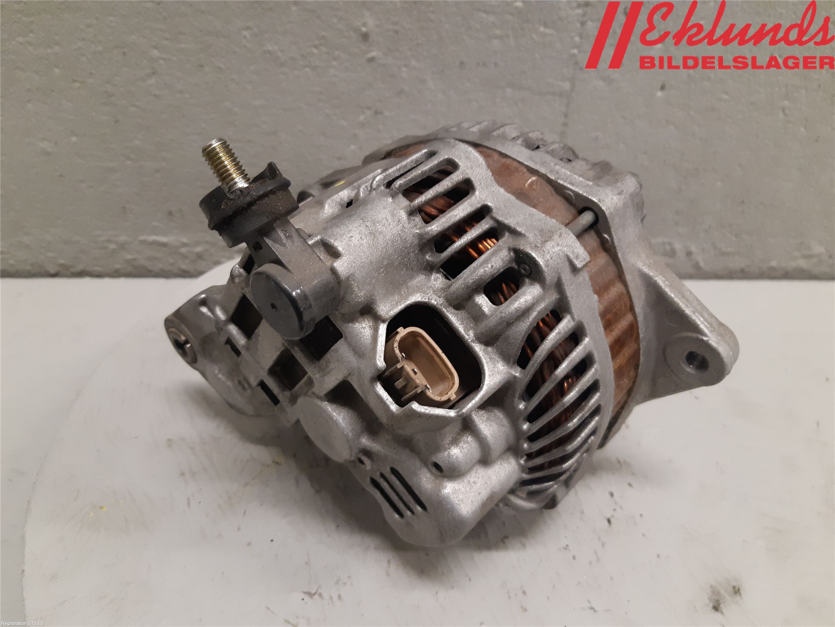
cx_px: 418
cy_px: 314
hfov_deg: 67.3
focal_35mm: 26
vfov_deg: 53.1
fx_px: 627
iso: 200
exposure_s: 1/50
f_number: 1.7
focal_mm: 3.93
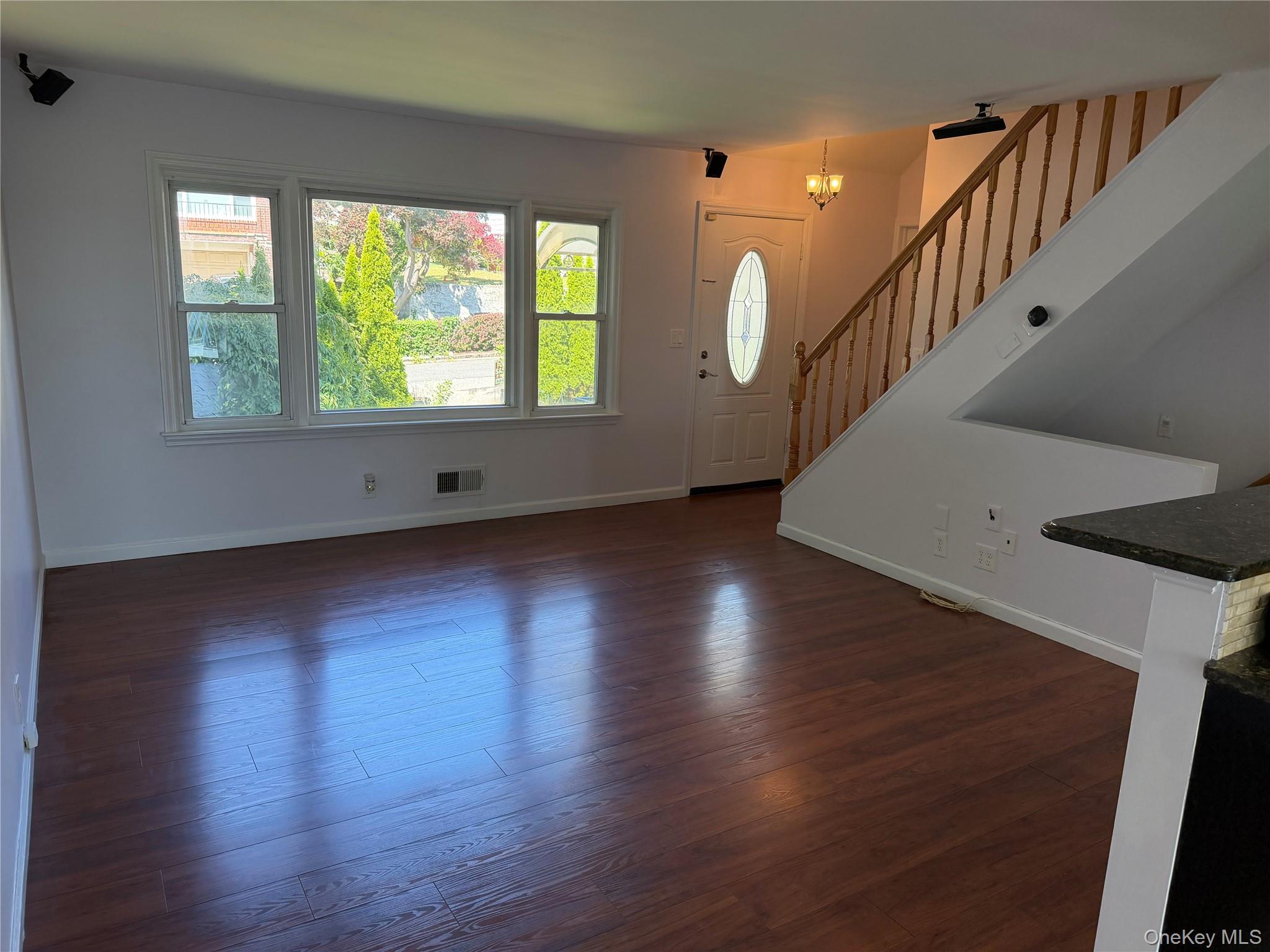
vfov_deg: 56.8
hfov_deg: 71.6
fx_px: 881
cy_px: 476
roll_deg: -1.7
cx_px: 635
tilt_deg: -12.2
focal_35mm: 24
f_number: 1.78
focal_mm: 6.76
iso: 160
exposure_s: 1/229
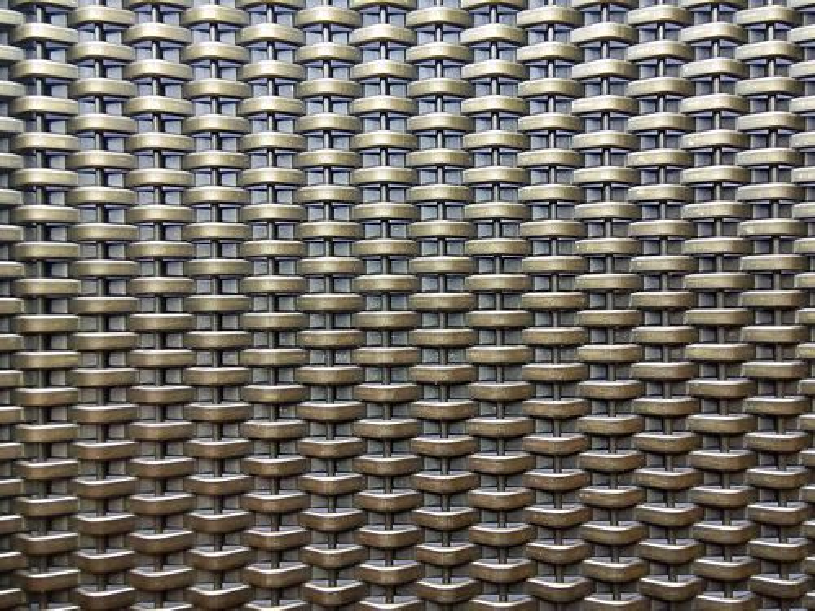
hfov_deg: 69.4
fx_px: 589
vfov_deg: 54.9
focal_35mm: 25
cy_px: 306
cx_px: 408
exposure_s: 1/50
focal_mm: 2.13
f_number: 2.2
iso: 695
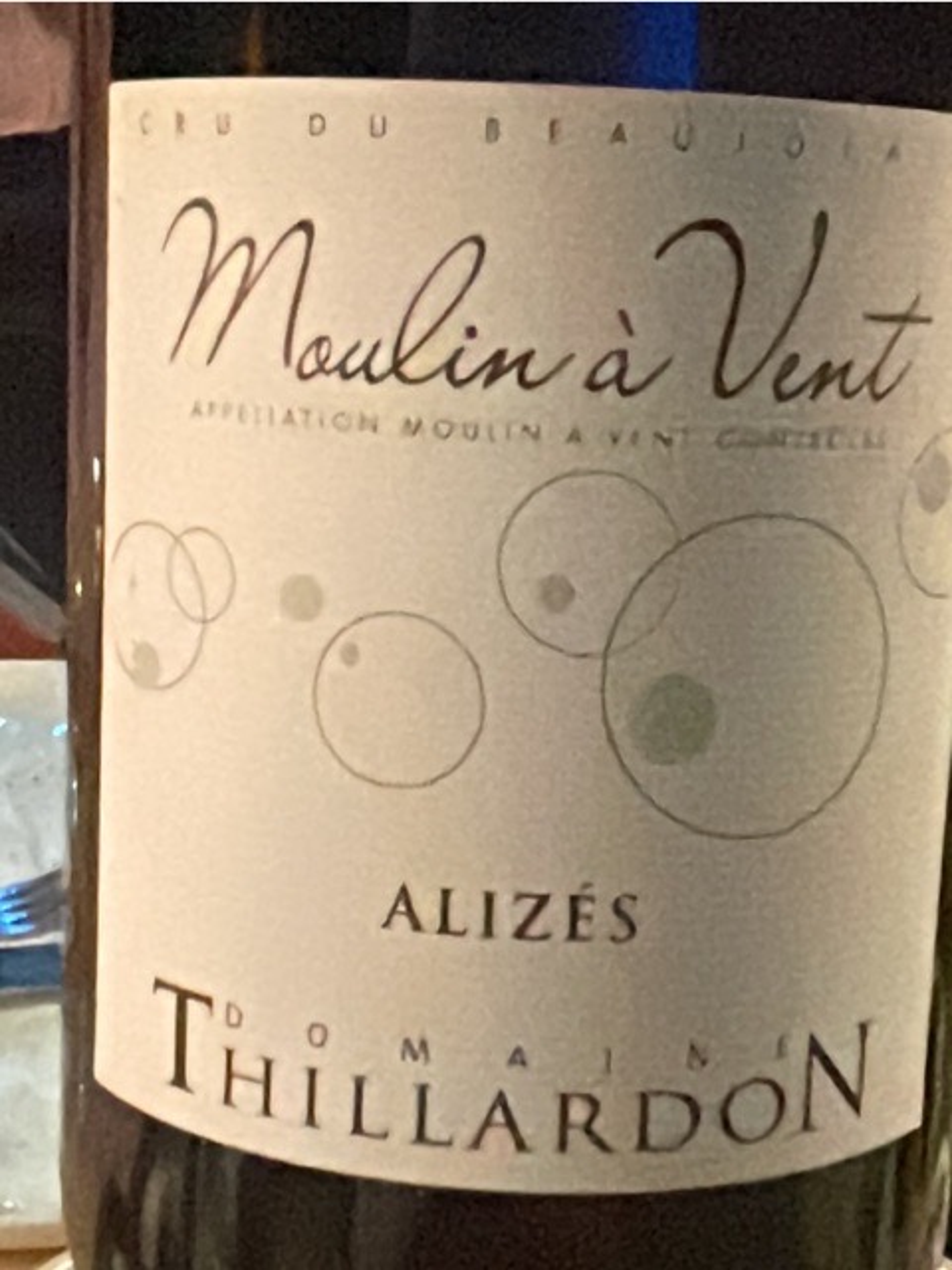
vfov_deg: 60.0
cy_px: 635
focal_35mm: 30
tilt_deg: -24.9
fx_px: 1100
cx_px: 476
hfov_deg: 46.8
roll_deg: -4.8
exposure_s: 1/50
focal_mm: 1.54
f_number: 2.4
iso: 1600
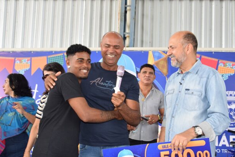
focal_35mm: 48
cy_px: 84
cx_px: 128
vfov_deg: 28.1
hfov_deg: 41.1
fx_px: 313
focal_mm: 26
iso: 200
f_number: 5.6
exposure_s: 1/125
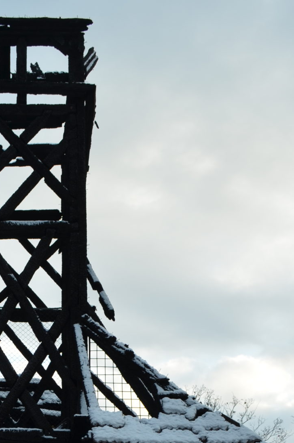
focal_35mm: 63
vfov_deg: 29.4
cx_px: 20
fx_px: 775
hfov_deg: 21.0
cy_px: 465
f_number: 5.6
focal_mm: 18
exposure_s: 1/125
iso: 200
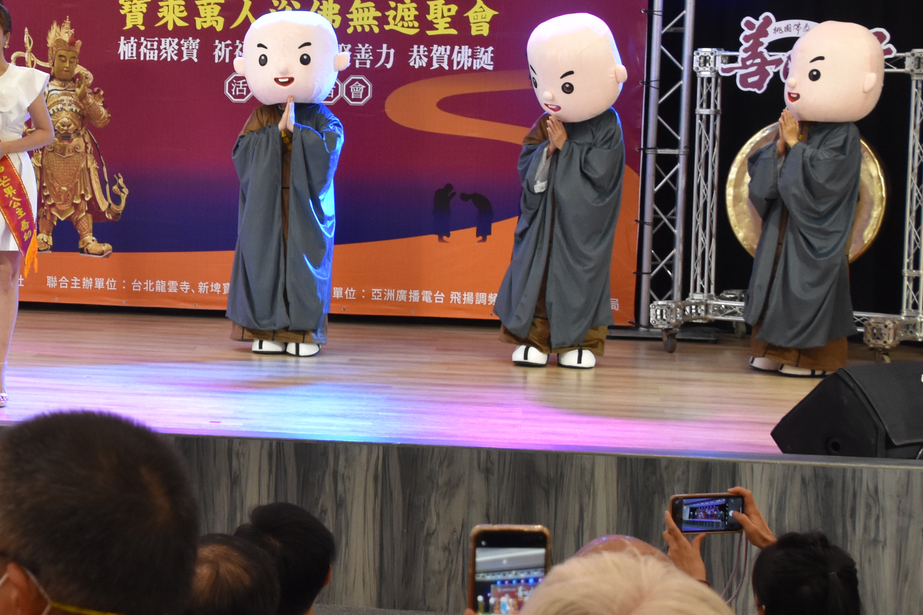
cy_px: 232
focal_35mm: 91
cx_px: 111
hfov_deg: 21.9
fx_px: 2333
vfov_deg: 15.0
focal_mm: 30
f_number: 5.6
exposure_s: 1/125
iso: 1600
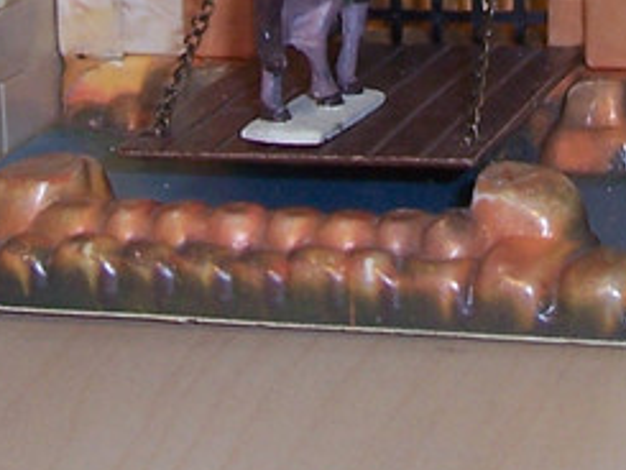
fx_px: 2678
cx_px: 410
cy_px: -434
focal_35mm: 148
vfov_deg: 9.5
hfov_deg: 13.3
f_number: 2.7
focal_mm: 5.6
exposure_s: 1/60
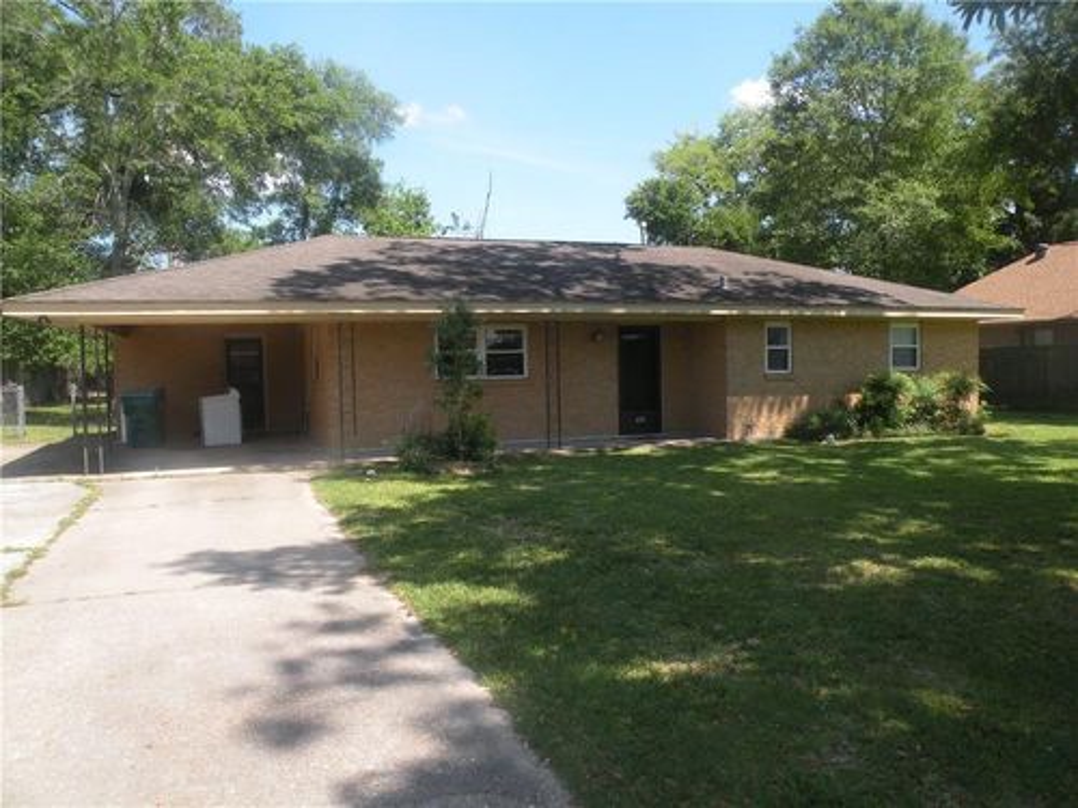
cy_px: 404
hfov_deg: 65.3
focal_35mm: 27
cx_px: 539
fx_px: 841
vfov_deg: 51.4
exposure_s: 1/165
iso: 64
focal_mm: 4.7
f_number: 5
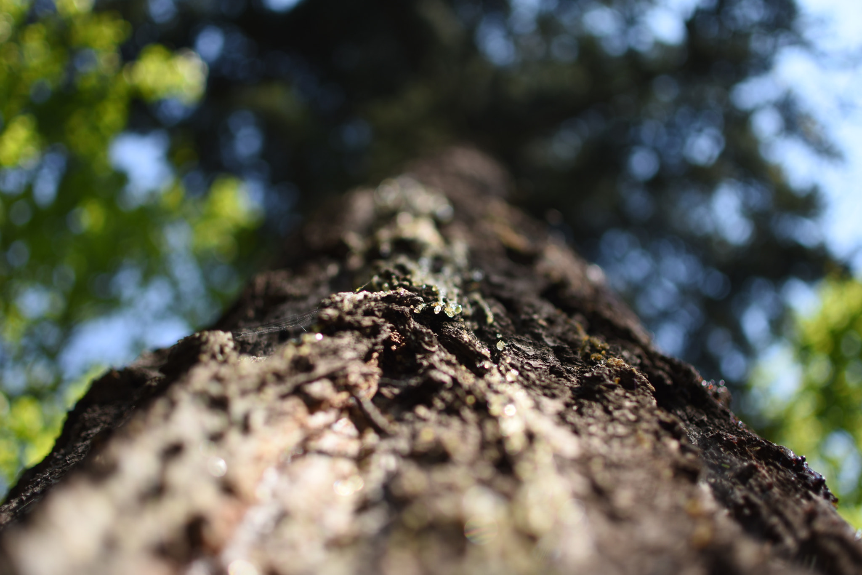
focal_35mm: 52
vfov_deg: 25.7
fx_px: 1257
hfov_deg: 37.9
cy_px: 288
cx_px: 431
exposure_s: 1/1600
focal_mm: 35
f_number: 1.8
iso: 100
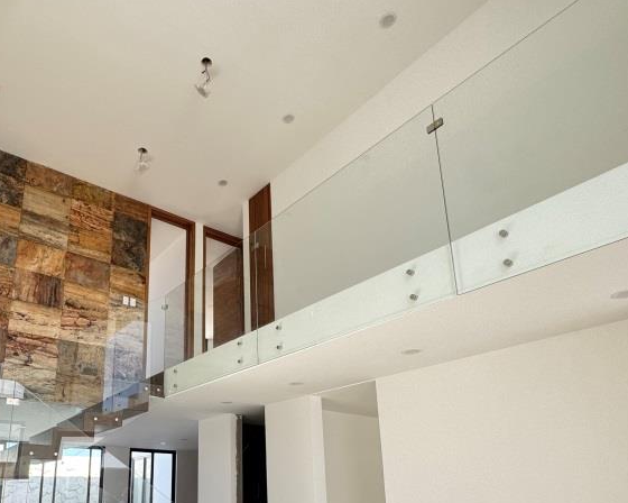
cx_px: 205
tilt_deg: +13.5
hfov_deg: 66.1
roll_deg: +0.4
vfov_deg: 53.9
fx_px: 465
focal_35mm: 25
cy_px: 384
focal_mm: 2.22
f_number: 2.2
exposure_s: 1/99
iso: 50
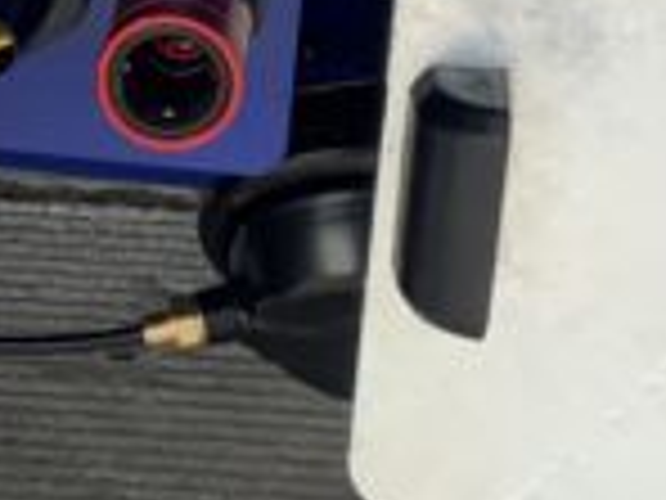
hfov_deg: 9.7
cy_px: 225
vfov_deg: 7.4
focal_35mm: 200
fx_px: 3848
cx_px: -270
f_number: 1.8
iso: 16
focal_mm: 3
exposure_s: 1/127
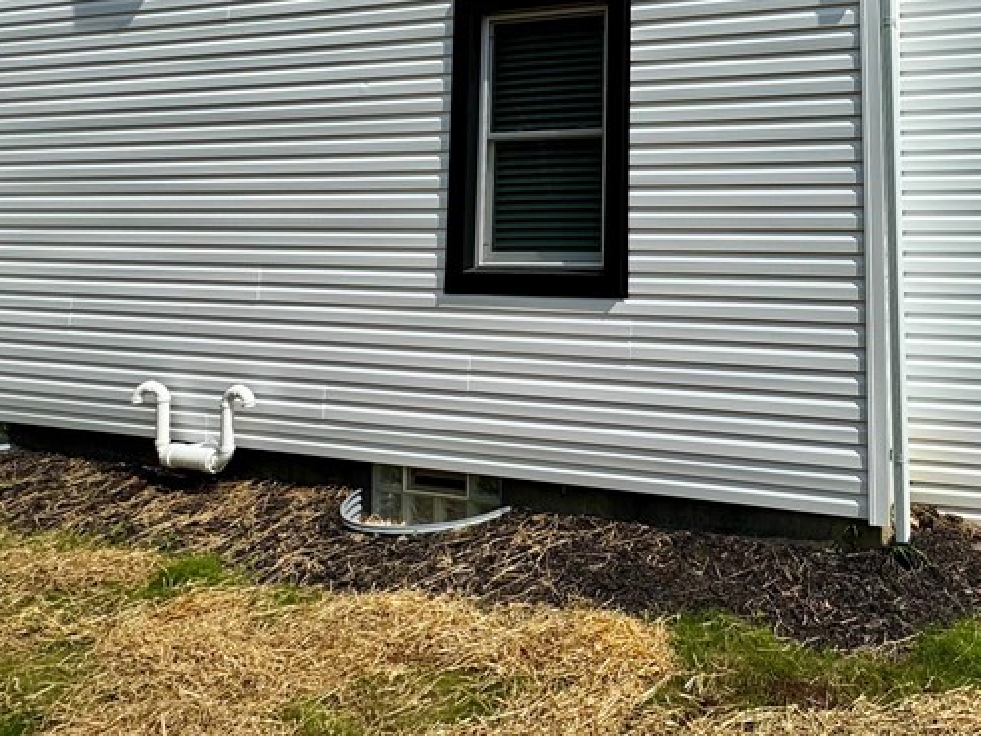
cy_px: 165
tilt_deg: +5.3
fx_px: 822
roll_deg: +0.9
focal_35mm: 29
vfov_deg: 46.2
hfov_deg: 58.0
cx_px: 753
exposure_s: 1/3906
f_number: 2.2
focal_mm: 2.22
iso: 40
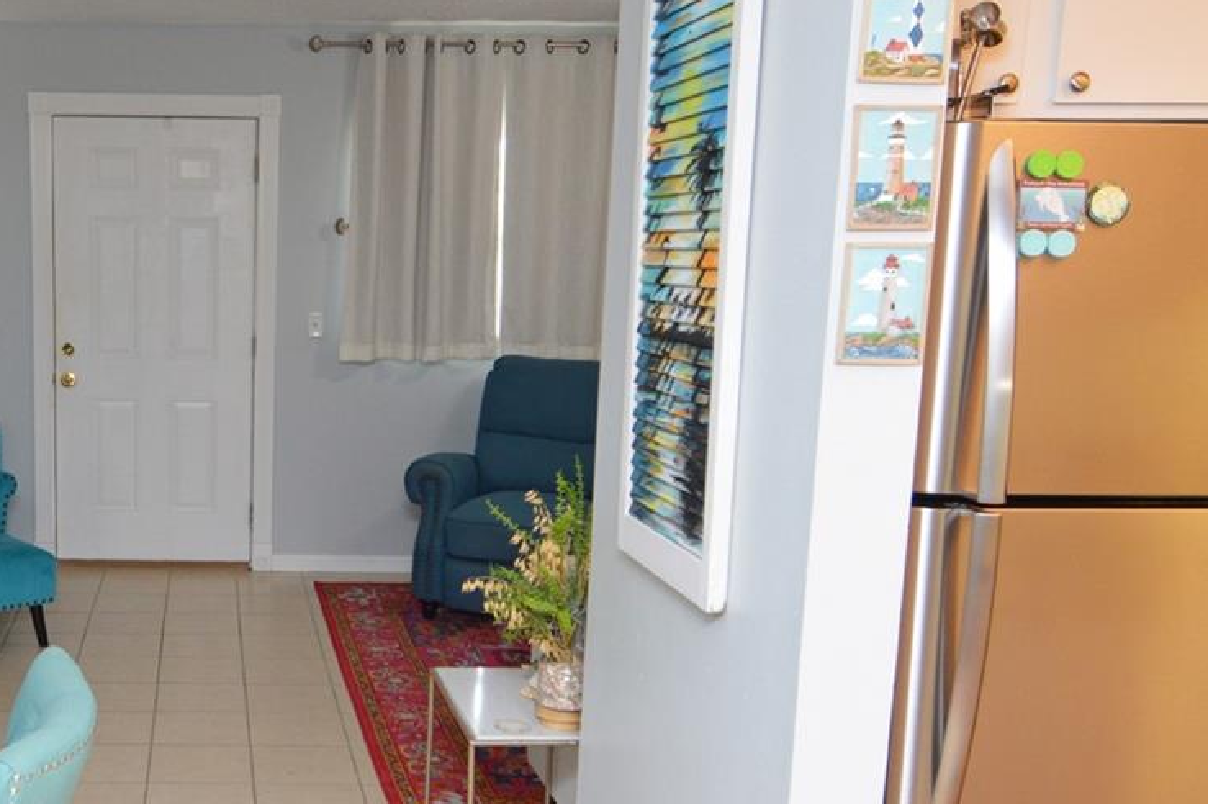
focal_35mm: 39
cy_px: 495
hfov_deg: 46.4
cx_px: 205
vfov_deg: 34.0
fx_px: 1308
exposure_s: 1/60
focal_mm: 12
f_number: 4
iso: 400
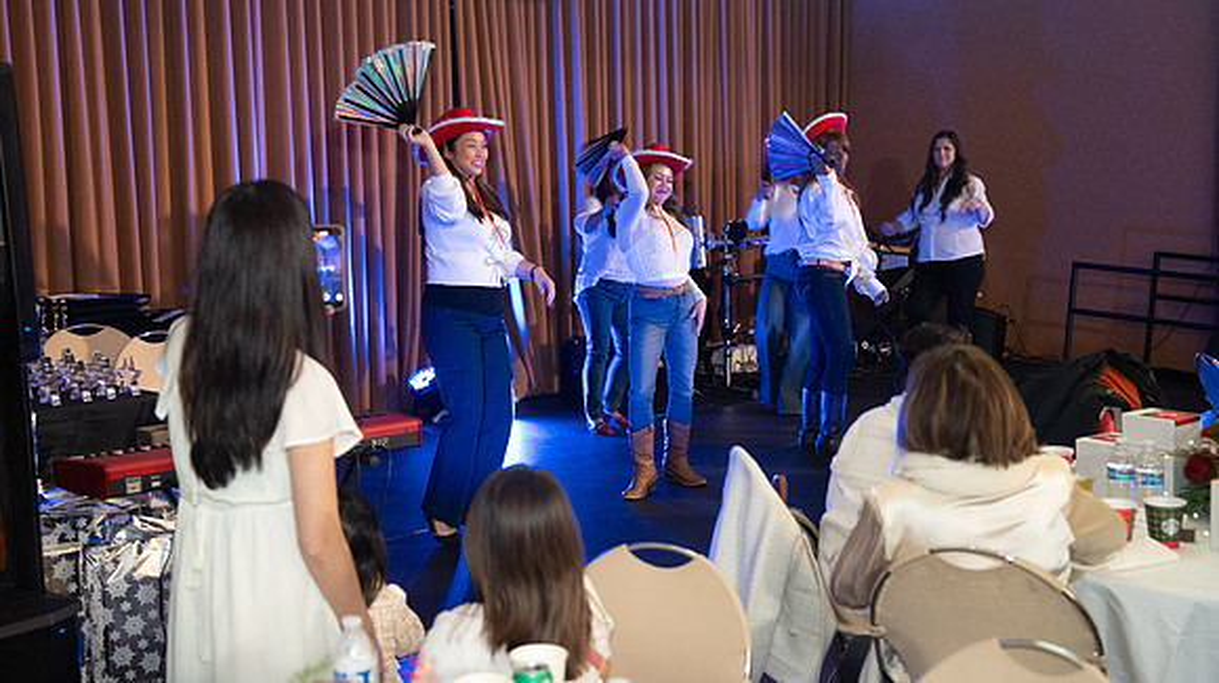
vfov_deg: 27.0
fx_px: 1421
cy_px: 342
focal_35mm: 44
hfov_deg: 46.4
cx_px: 610
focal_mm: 42
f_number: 2.8
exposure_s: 1/100
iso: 1600
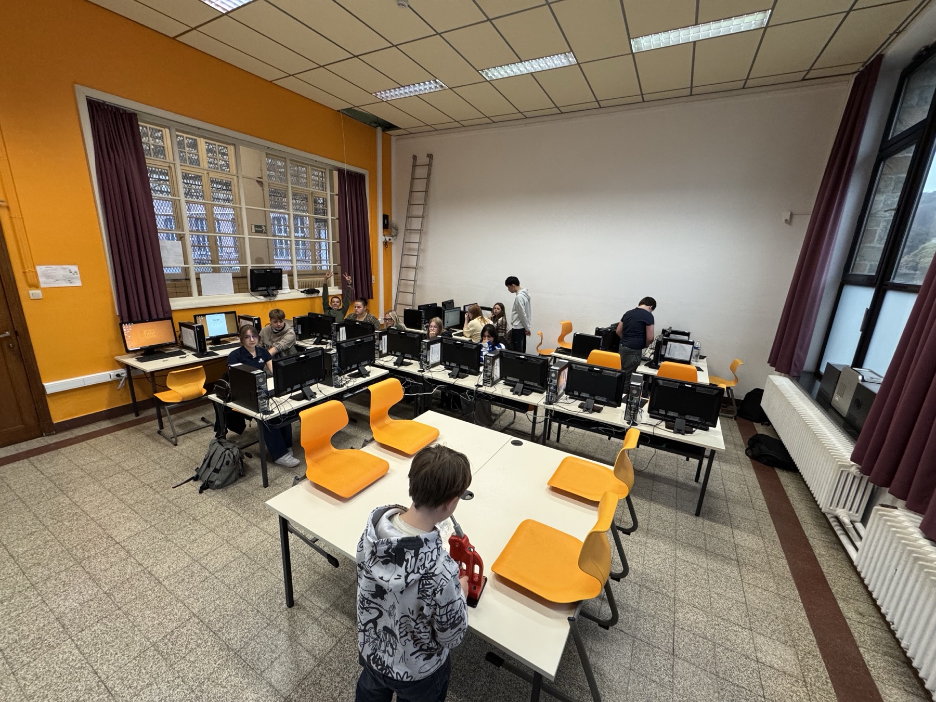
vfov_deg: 85.7
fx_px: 379
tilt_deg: -14.8
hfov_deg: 102.1
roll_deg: -1.9
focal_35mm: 14
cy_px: 351
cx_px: 468
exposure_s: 1/100
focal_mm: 2.22
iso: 250
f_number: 2.2
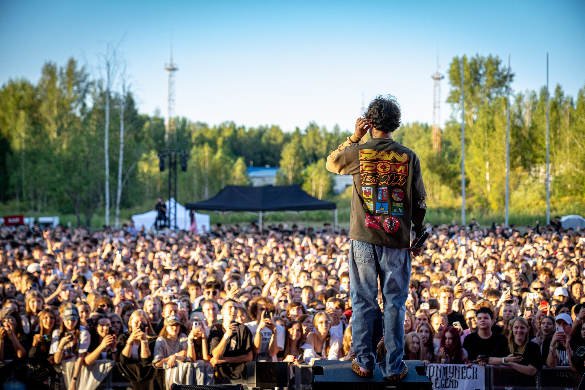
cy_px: 195
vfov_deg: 23.0
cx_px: 292
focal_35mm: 59
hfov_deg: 33.9
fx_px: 959
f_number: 2.8
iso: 400
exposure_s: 1/640
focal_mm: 59
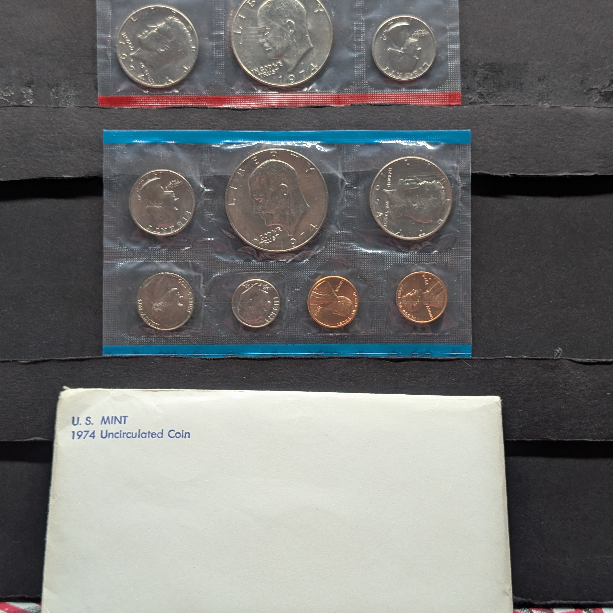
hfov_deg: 29.6
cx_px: 308
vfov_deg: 29.5
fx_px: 1162
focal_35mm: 58
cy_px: 267
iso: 54
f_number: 1.68
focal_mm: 6.9
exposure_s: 1/68.6
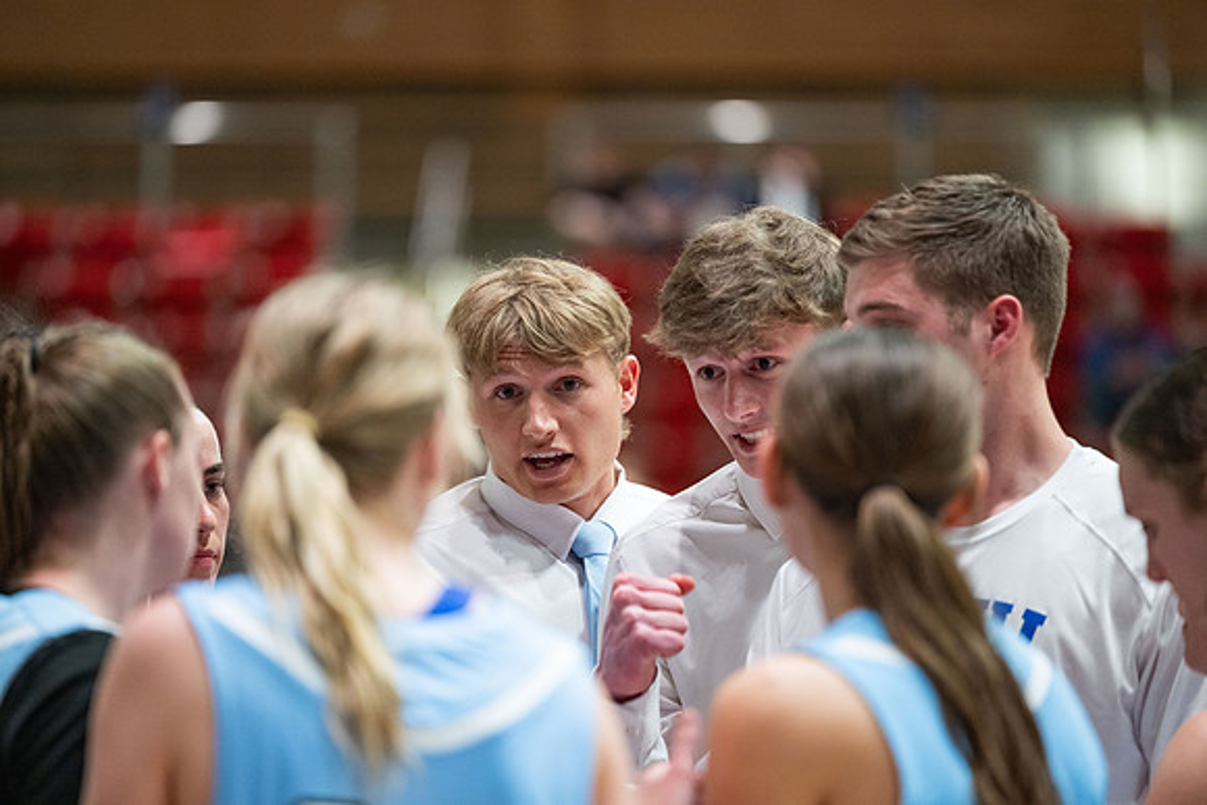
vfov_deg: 6.9
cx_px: 604
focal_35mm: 200
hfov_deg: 10.3
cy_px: 402
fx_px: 6707
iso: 1600
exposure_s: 1/125
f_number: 2.8
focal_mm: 200
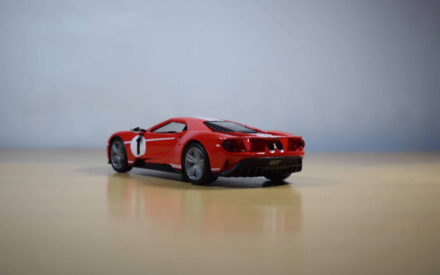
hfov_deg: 36.3
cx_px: 218
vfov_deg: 23.1
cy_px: 144
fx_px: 672
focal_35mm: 56
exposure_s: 1/500
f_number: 4.8
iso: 1100
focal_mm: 36
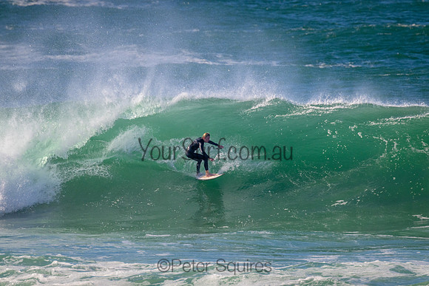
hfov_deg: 2.6
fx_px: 9535
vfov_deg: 1.7
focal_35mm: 800
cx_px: 214
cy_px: 143
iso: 1800
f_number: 11
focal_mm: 800
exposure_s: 1/2000
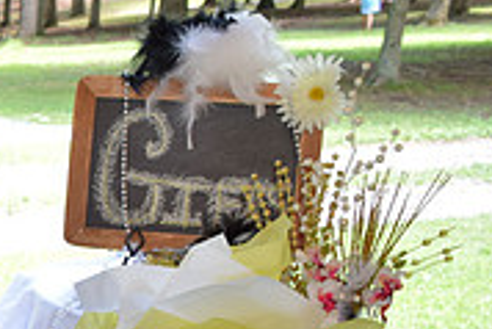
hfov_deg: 19.8
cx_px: -257
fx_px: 1204
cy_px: 444
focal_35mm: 88
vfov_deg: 14.8
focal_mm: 18
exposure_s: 1/100
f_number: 5
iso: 800
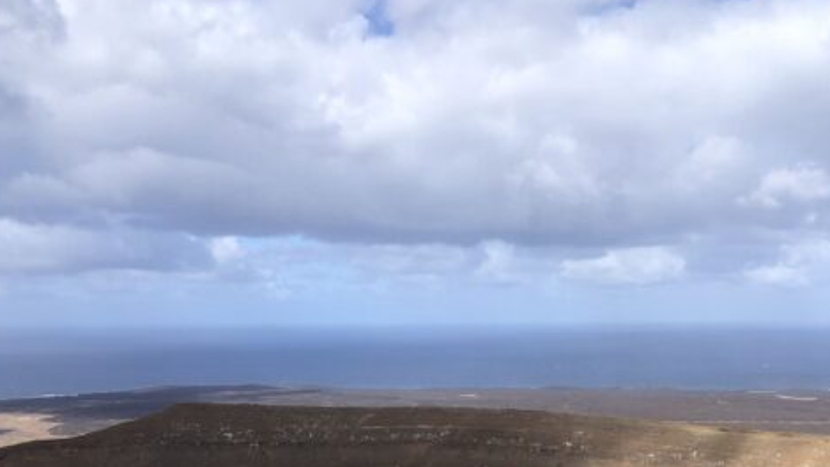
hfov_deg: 41.3
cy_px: 460
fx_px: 1101
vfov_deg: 23.1
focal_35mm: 50
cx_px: 432
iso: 20
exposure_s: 1/2288
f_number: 1.8
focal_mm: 3.99
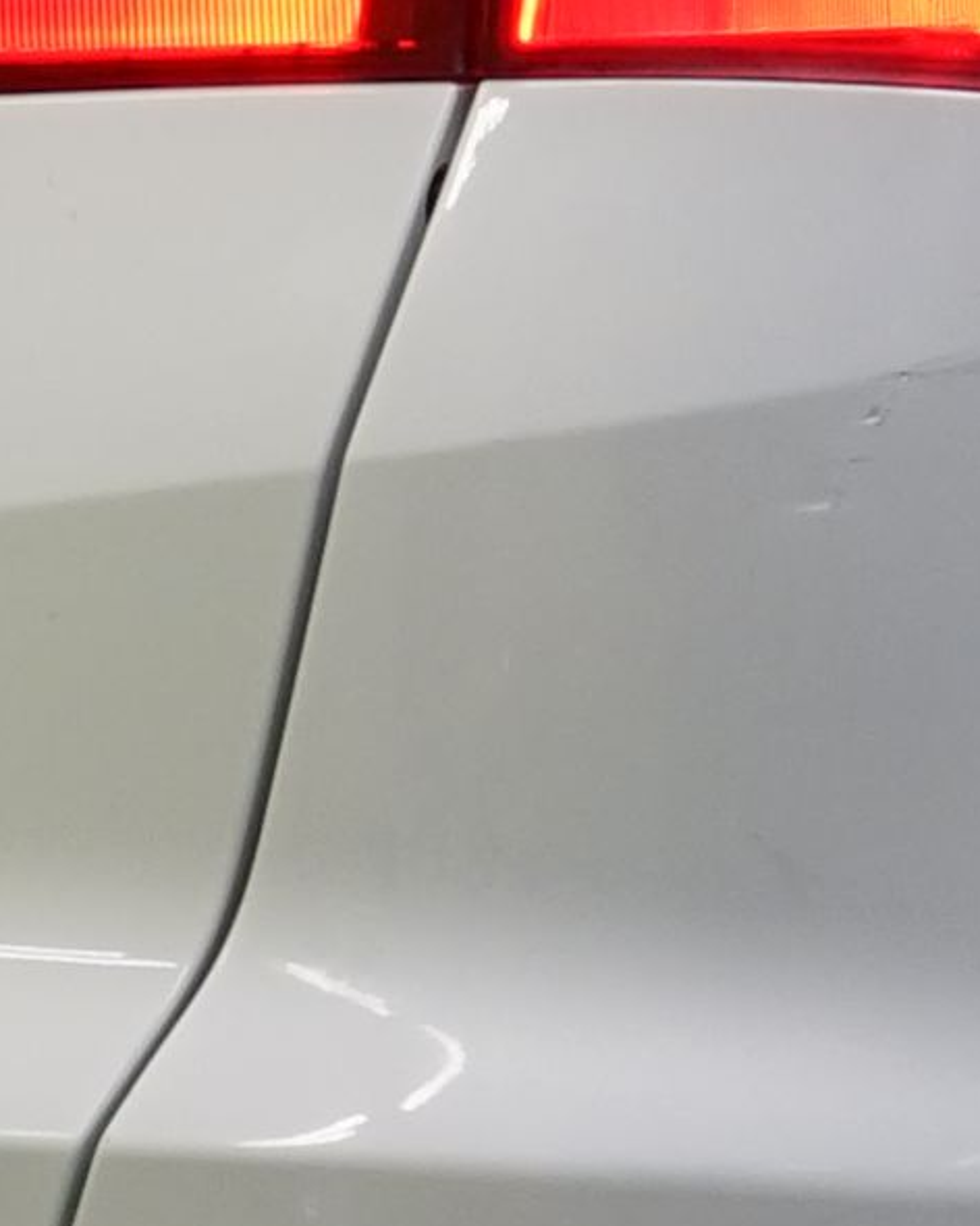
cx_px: 1040
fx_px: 19723
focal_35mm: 544
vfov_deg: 3.6
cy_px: 60
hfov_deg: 2.8
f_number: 5.6
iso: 320
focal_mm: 57
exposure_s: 1/50
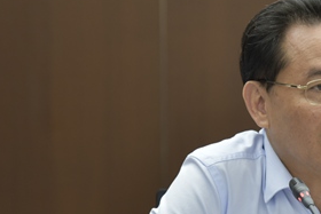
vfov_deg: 5.7
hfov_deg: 8.4
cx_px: 297
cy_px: 179
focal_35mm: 243
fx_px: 2168
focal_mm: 85
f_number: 4.5
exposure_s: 1/80
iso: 400
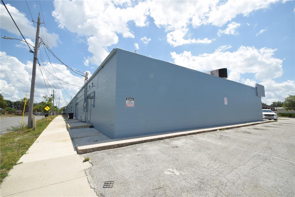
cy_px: 98
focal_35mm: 15
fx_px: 123
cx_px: 148
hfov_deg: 100.4
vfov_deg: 77.3
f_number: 11
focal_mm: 10
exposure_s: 1/200
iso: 100
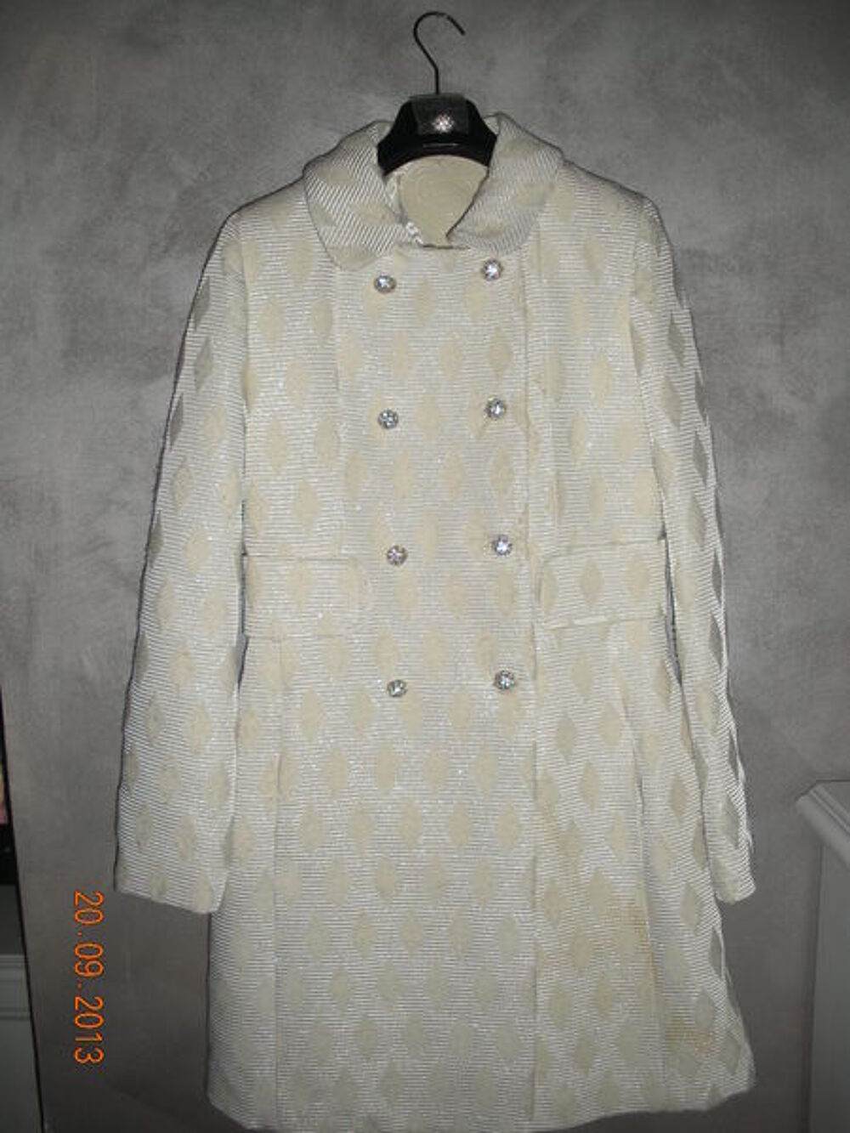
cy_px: 566
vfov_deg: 51.4
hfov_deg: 39.7
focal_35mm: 36
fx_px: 1178
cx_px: 425
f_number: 3.5
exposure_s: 1/60
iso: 64
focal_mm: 6.3
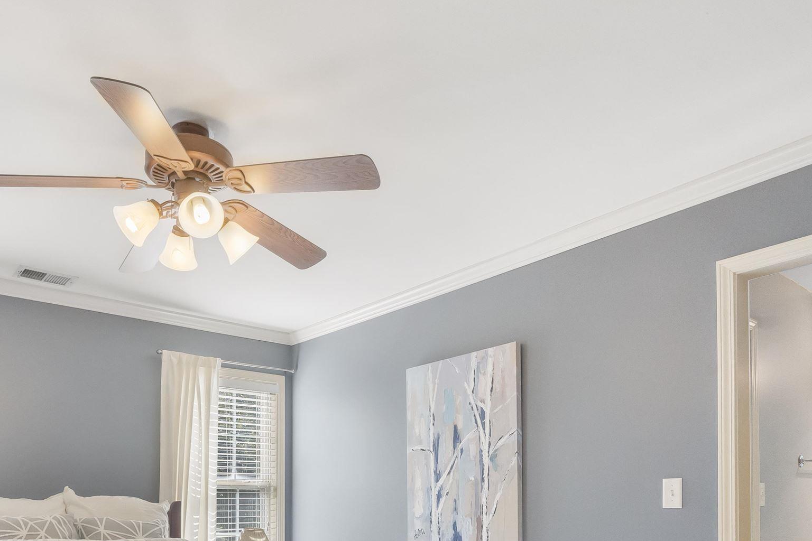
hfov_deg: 65.0
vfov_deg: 41.4
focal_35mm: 28
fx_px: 632
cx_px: 338
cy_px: 520
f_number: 10
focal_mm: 14
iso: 2500
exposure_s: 1/100
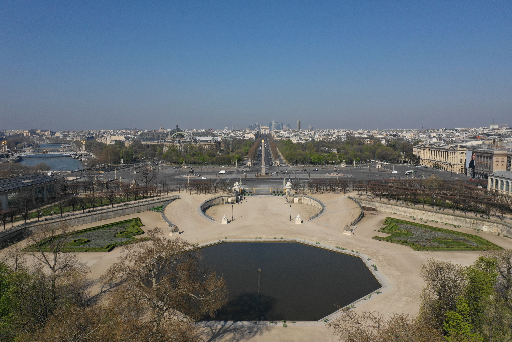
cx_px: 256
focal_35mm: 28
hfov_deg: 65.5
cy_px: 171
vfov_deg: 46.4
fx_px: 398
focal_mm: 10.26
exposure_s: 1/800
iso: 100
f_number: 6.3
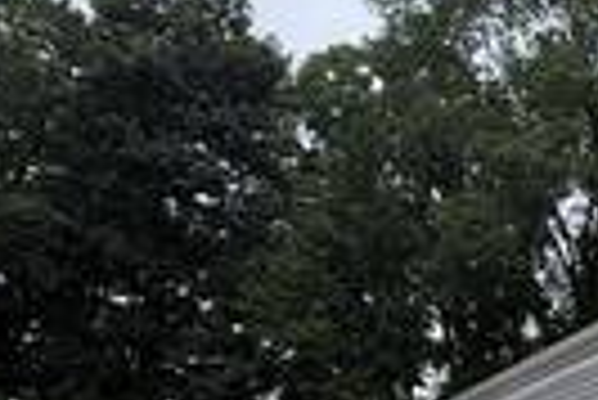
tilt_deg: +5.6
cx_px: 800
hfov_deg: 28.4
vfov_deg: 21.9
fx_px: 931
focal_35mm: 56
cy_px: 512
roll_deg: -1.3
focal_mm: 2.22
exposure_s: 1/770
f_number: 2.2
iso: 25
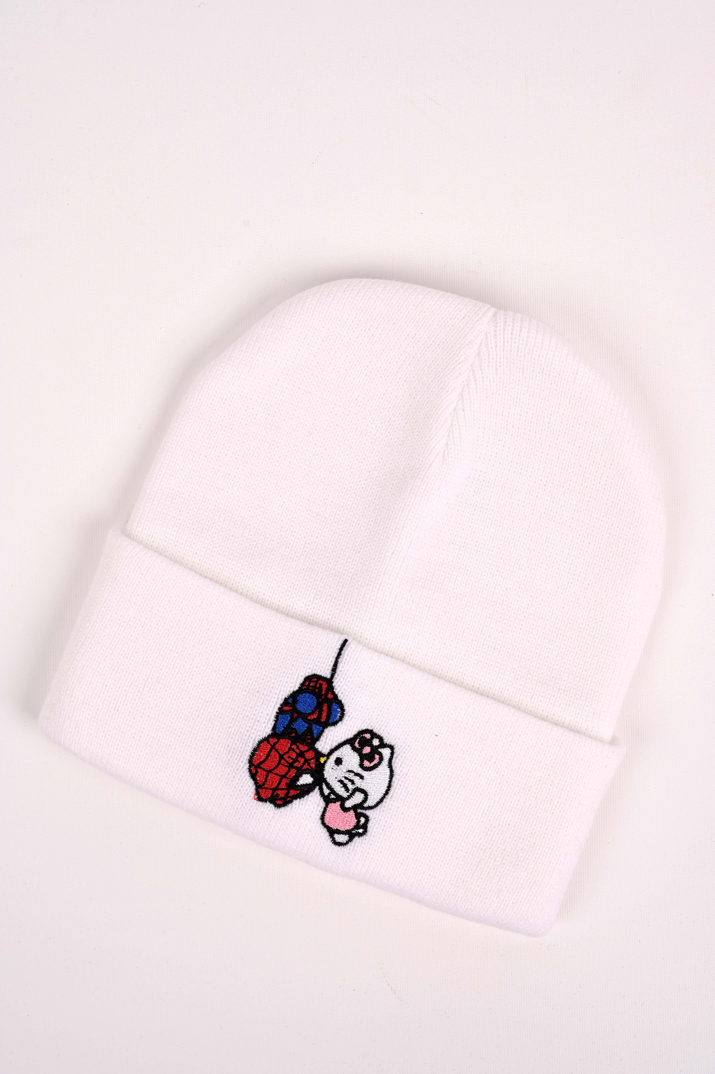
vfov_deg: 39.6
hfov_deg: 27.0
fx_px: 1492
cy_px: 537
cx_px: 358
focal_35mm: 50
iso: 320
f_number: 11
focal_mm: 50
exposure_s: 1/100
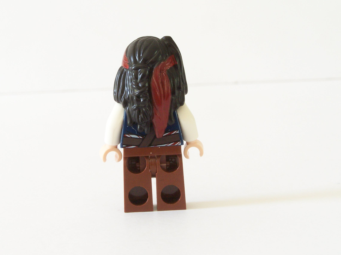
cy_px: 114
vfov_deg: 17.4
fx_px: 837
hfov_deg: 23.0
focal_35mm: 85
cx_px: 157
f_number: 7.1
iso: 200
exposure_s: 1/10
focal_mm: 12.4
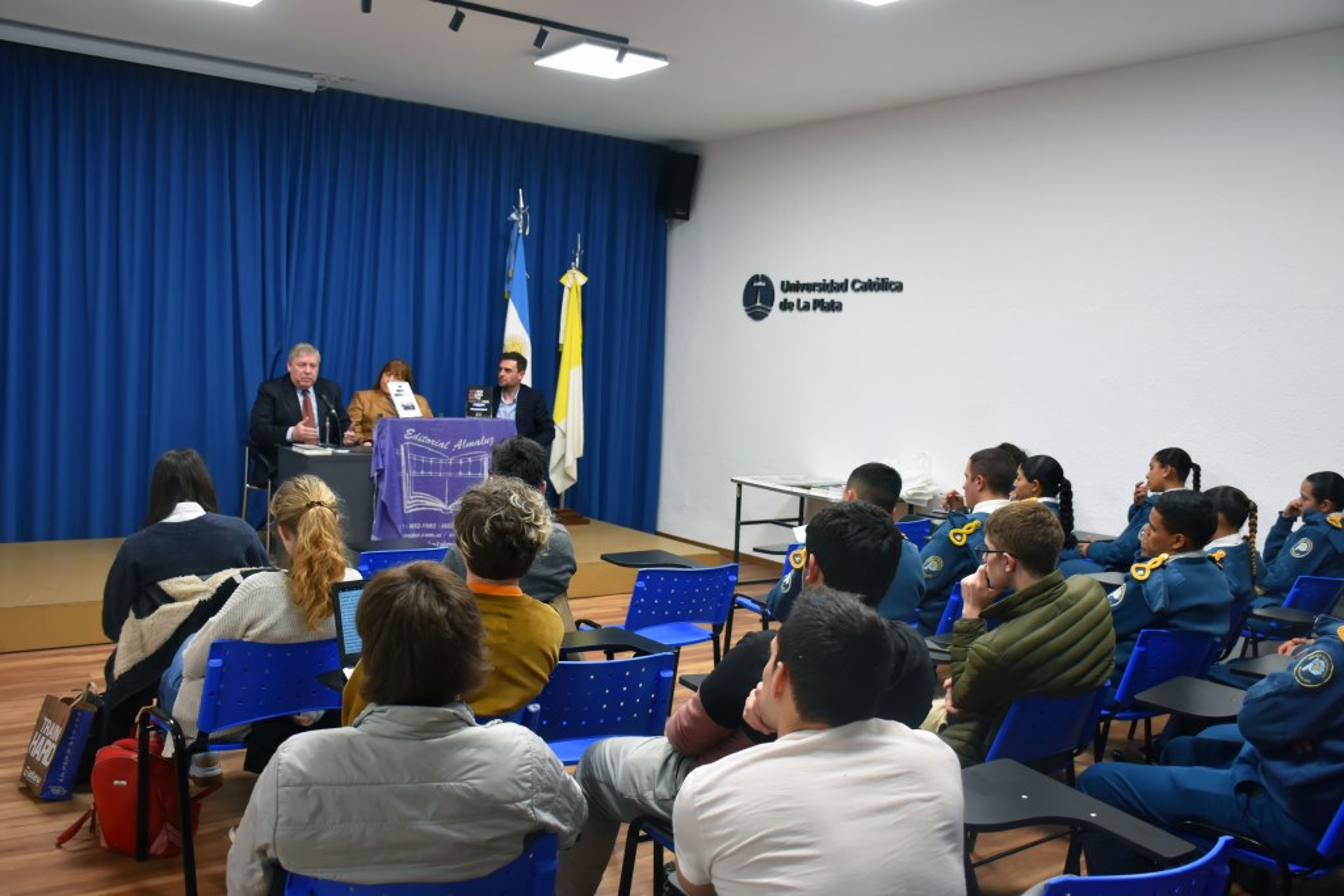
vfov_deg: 40.0
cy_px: 448
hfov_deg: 57.2
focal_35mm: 33
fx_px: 1232
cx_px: 672
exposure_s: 1/60
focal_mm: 22
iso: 800
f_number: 4
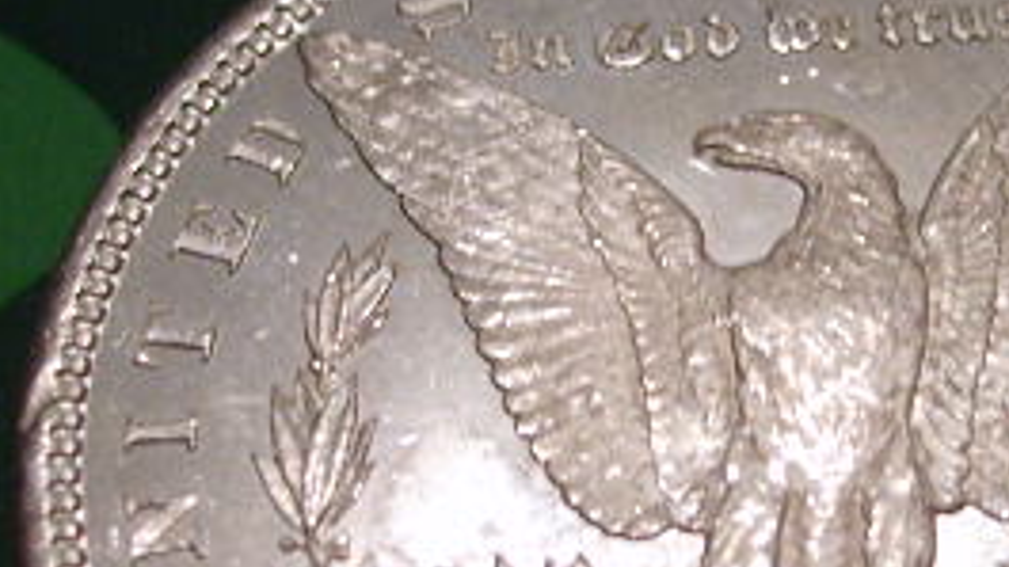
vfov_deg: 13.1
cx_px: 819
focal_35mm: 92
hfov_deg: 22.8
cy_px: 419
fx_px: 2461
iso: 140
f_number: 2.8
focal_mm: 5.8
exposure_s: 1/8
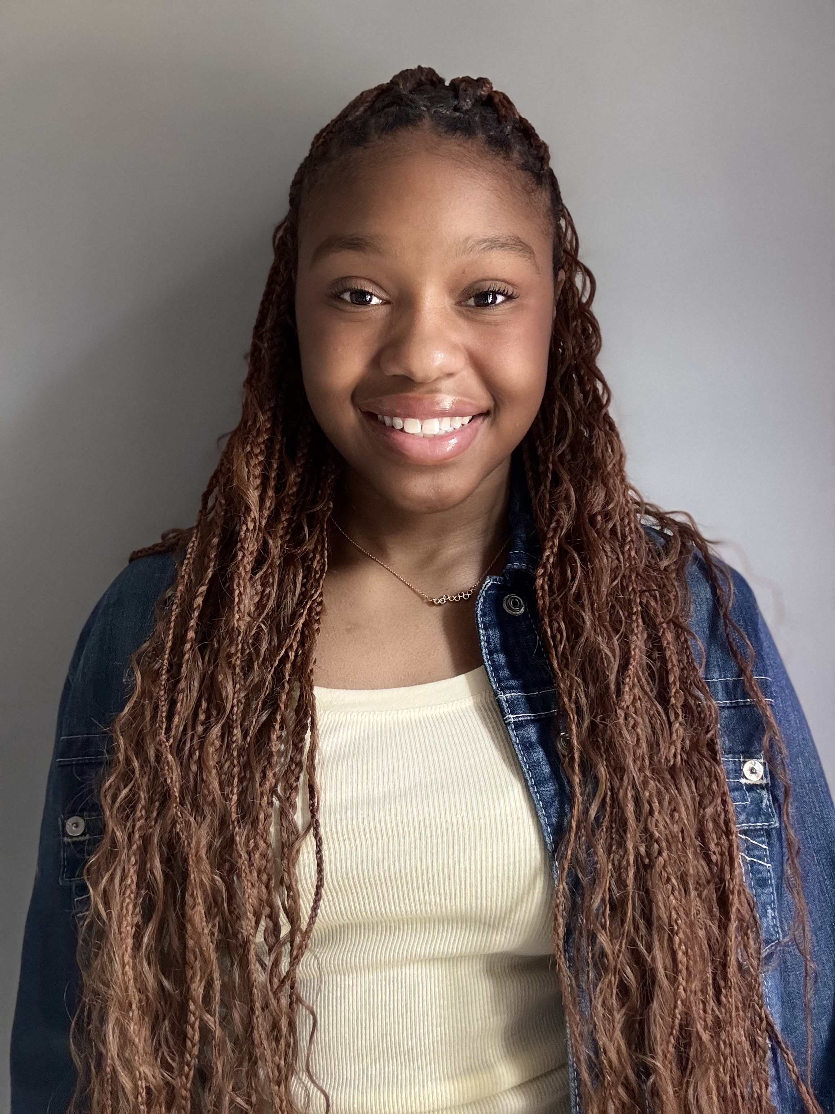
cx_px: 418
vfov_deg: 60.0
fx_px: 965
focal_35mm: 30
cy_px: 557
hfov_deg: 46.8
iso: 400
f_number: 1.9
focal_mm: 2.69
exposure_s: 1/34
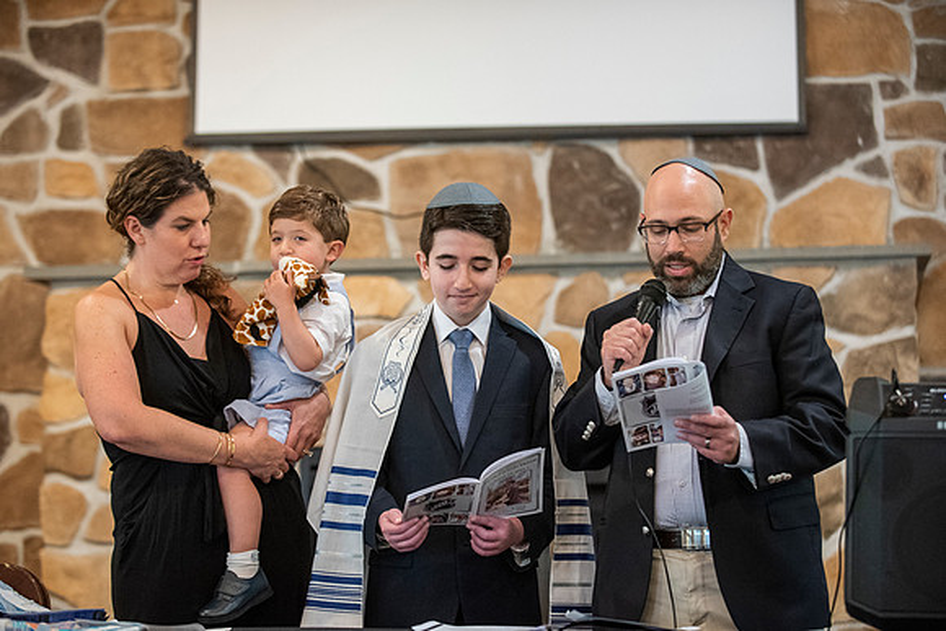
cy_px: 321
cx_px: 458
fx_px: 2363
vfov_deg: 15.2
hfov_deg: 22.6
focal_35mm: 90
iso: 3200
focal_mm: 86
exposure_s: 1/60
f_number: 2.8
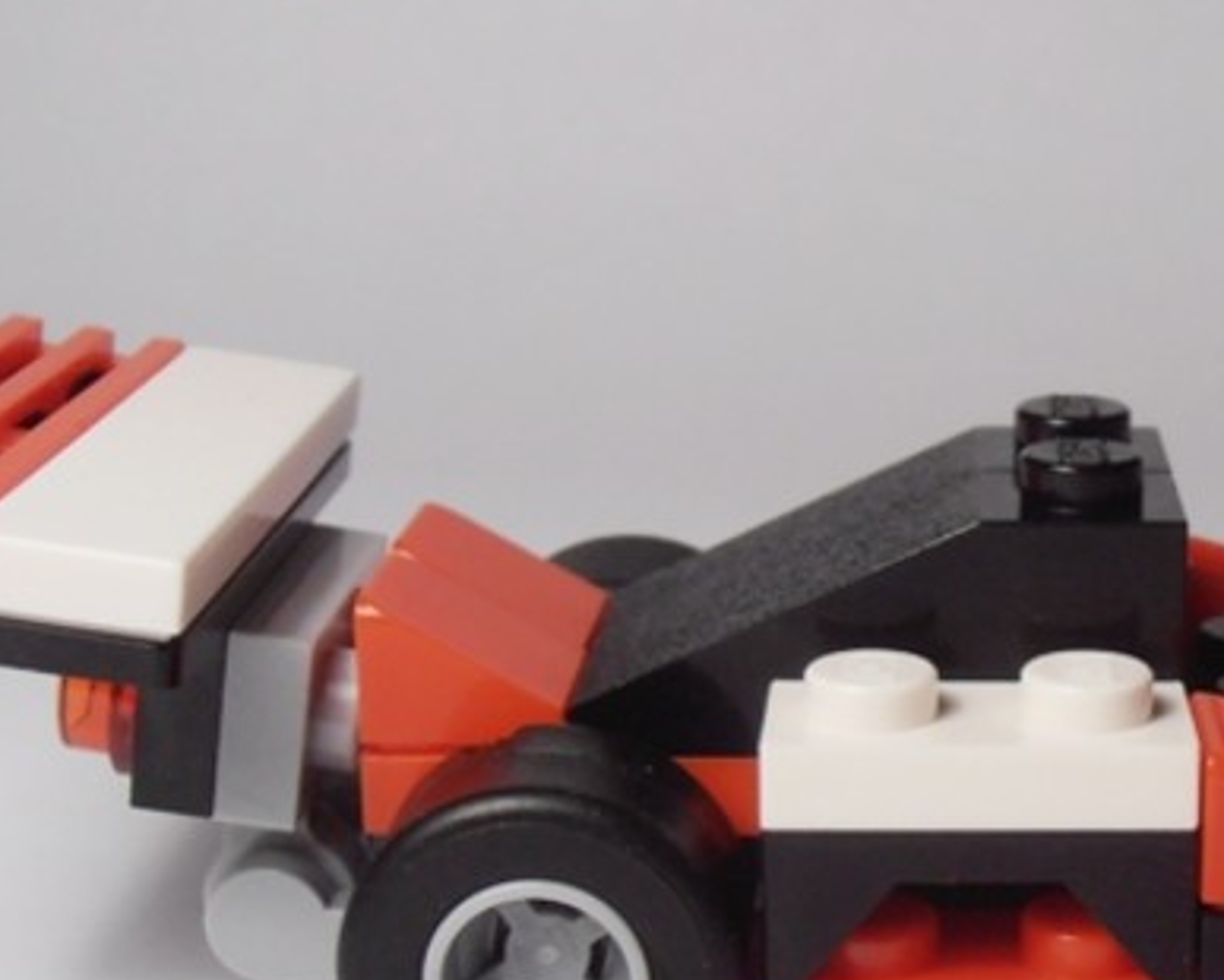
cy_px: 719
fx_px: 3044
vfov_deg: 18.2
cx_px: 1088
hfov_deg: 22.2
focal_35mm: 84
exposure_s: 1/80
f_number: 3.9
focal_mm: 6.61
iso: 80
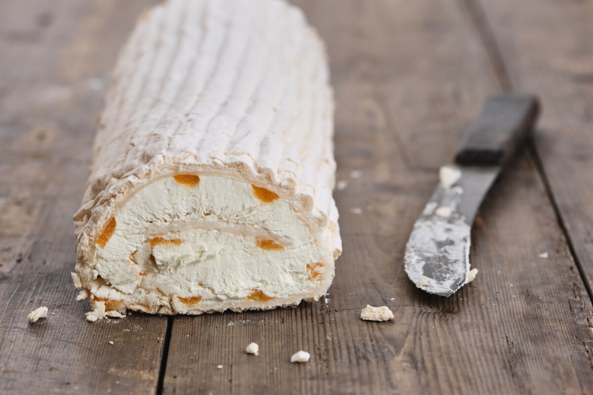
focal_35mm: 132
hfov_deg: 15.5
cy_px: 148
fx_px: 2174
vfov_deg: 10.4
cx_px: 296
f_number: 8
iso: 200
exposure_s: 1/100
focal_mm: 120
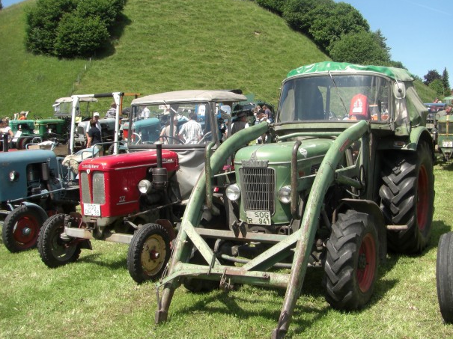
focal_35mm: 44
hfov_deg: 42.9
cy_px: 162
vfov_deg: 32.8
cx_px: 249
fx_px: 575
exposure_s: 1/200
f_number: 4.6
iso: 64
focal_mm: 6.3
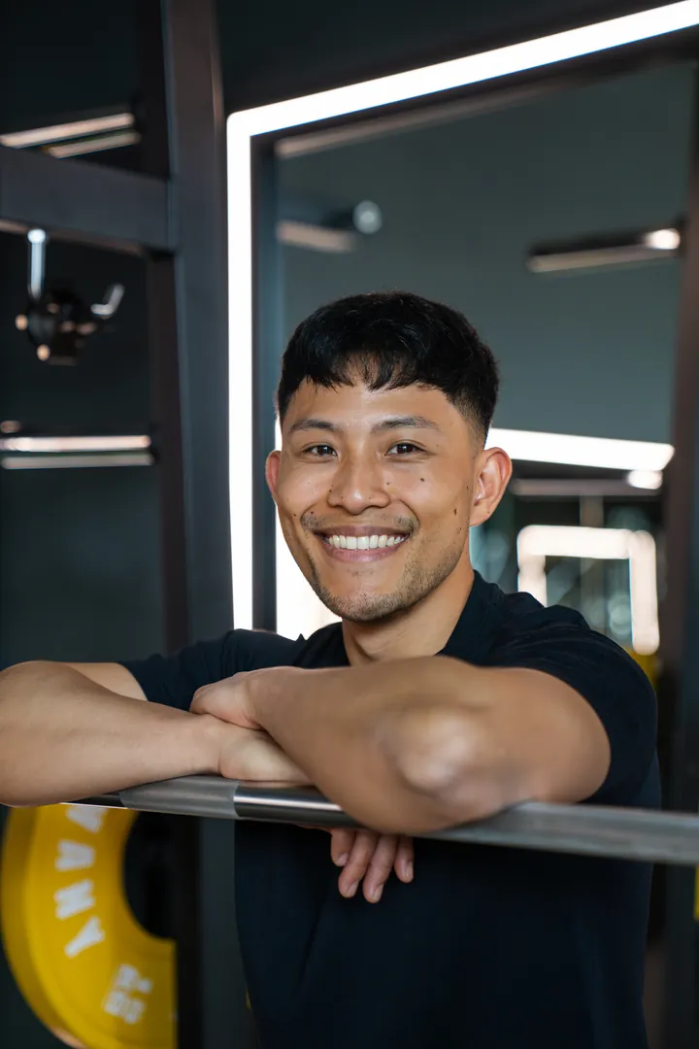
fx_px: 2039
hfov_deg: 19.5
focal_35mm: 70
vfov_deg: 28.8
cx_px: 350
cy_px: 524
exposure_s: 1/100
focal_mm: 70
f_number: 2.8
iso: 1600
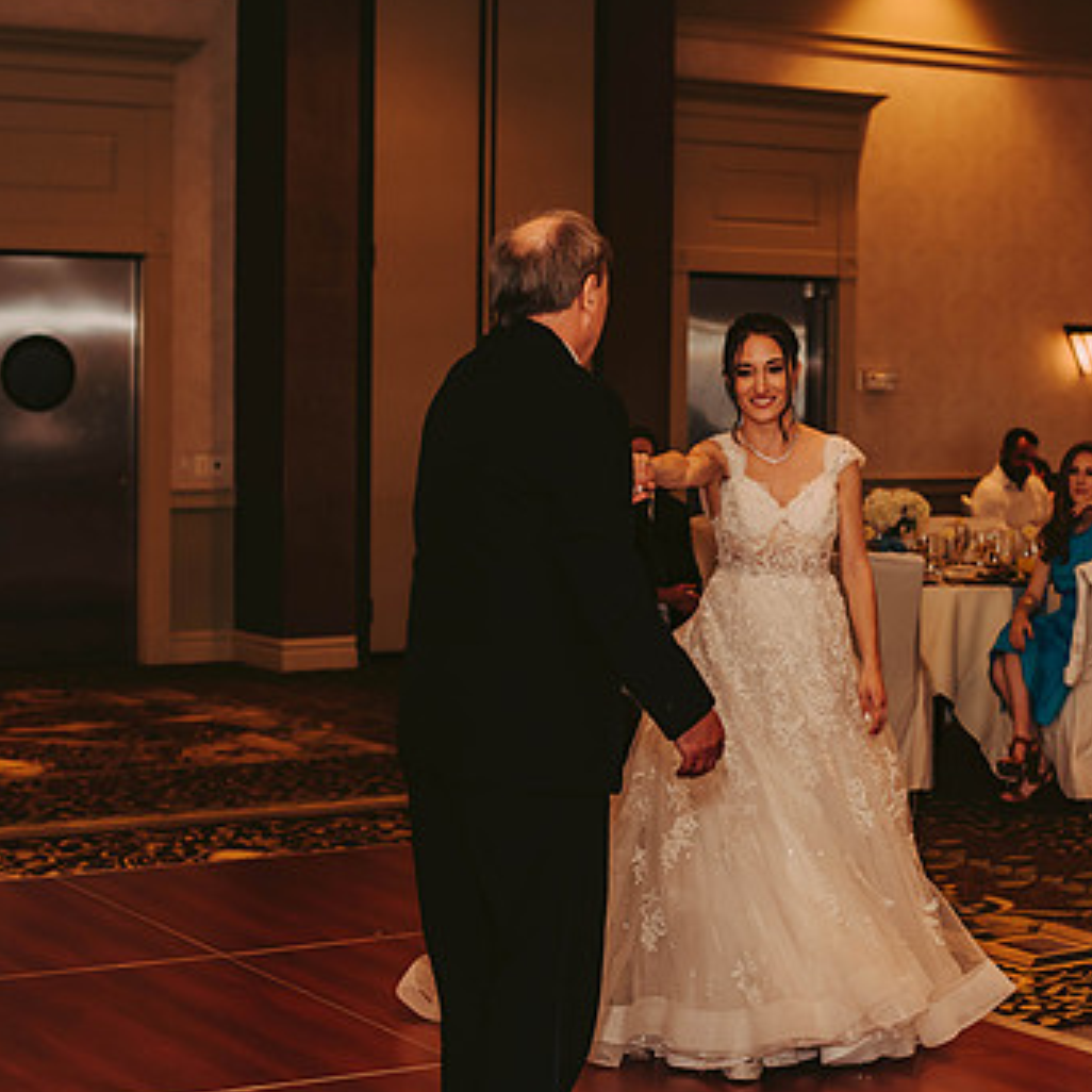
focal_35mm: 72
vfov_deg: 24.0
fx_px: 2570
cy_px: 522
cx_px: 686
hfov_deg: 23.9
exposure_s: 1/125
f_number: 2.5
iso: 800
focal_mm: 50
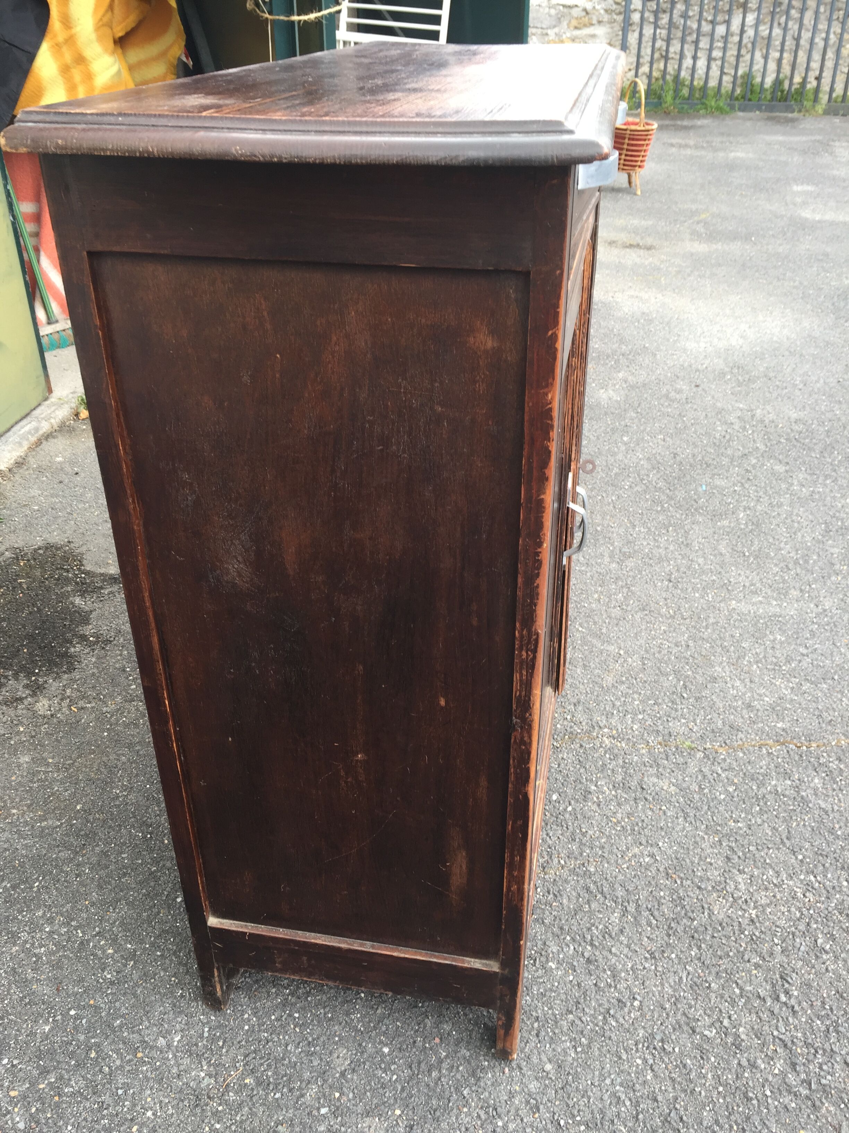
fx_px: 948
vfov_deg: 61.7
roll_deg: +0.4
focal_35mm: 29
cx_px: 424
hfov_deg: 48.2
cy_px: 566
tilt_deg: -29.8
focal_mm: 4.15
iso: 32
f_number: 2.2
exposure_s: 1/100
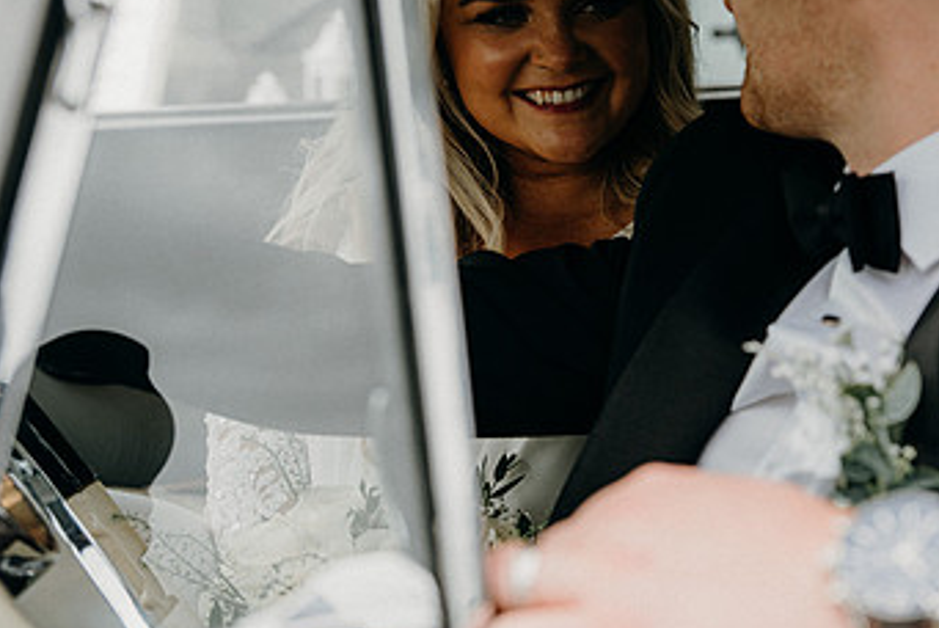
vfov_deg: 20.0
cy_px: 247
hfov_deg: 28.9
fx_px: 1775
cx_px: 768
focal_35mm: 68
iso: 160
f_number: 3.5
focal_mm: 40
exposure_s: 1/160
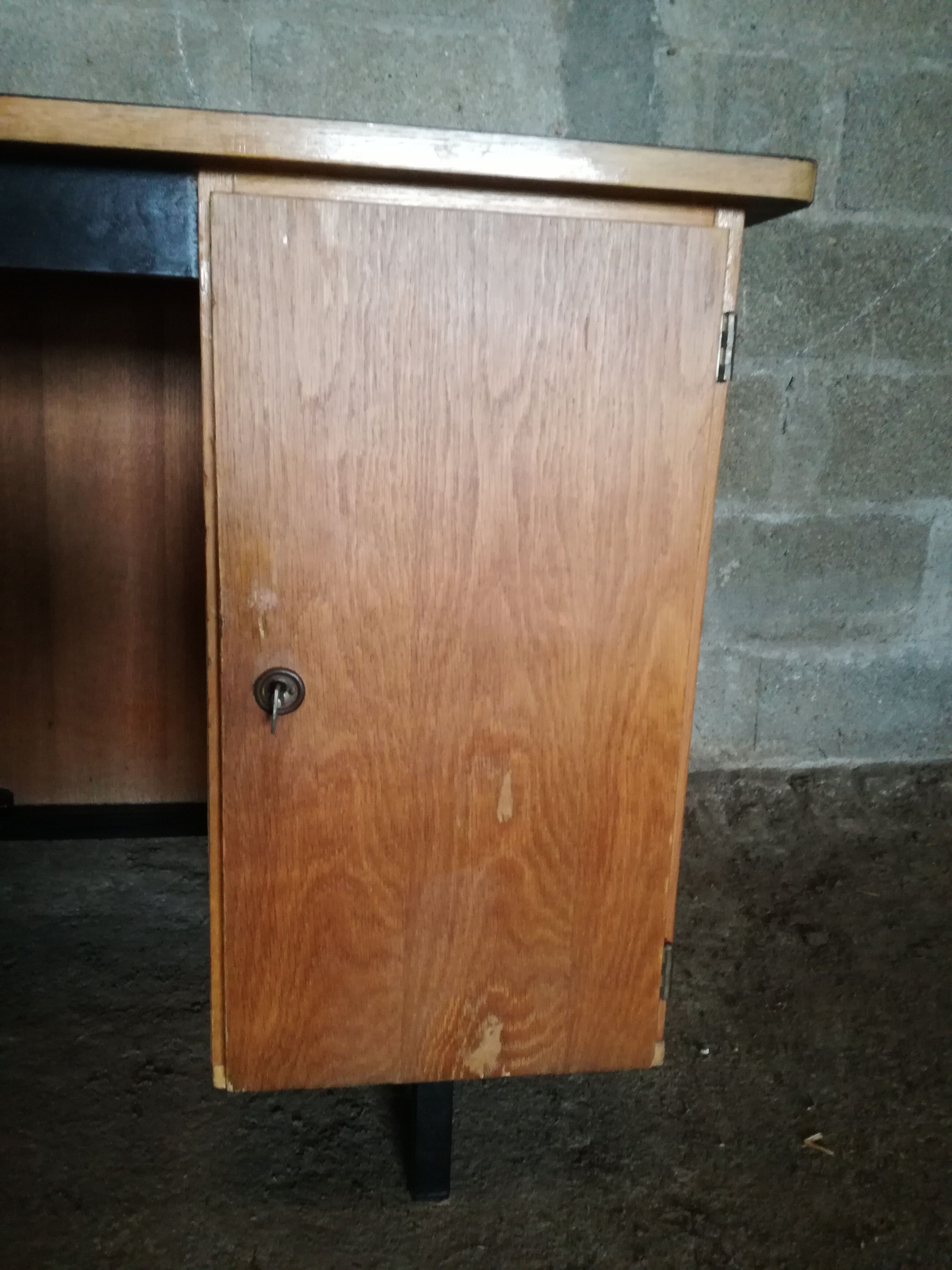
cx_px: 476
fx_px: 990
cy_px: 635
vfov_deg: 65.3
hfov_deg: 51.4
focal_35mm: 27
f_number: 2
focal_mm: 3.79
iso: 640
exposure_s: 1/20
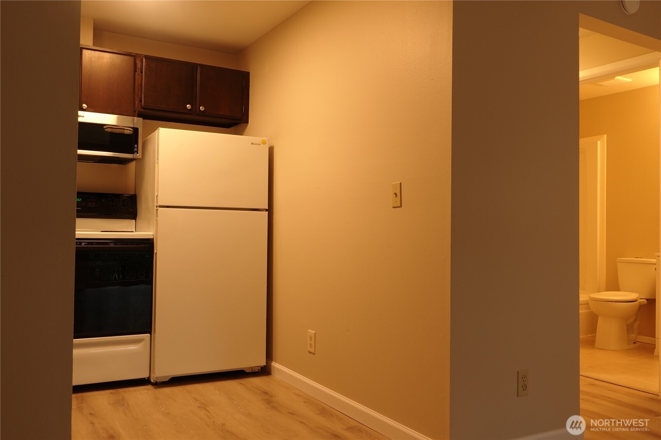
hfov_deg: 60.3
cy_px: 220
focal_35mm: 31
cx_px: 330
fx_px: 569
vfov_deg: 42.3
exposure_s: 1/2
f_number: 8
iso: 100
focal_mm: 12.04
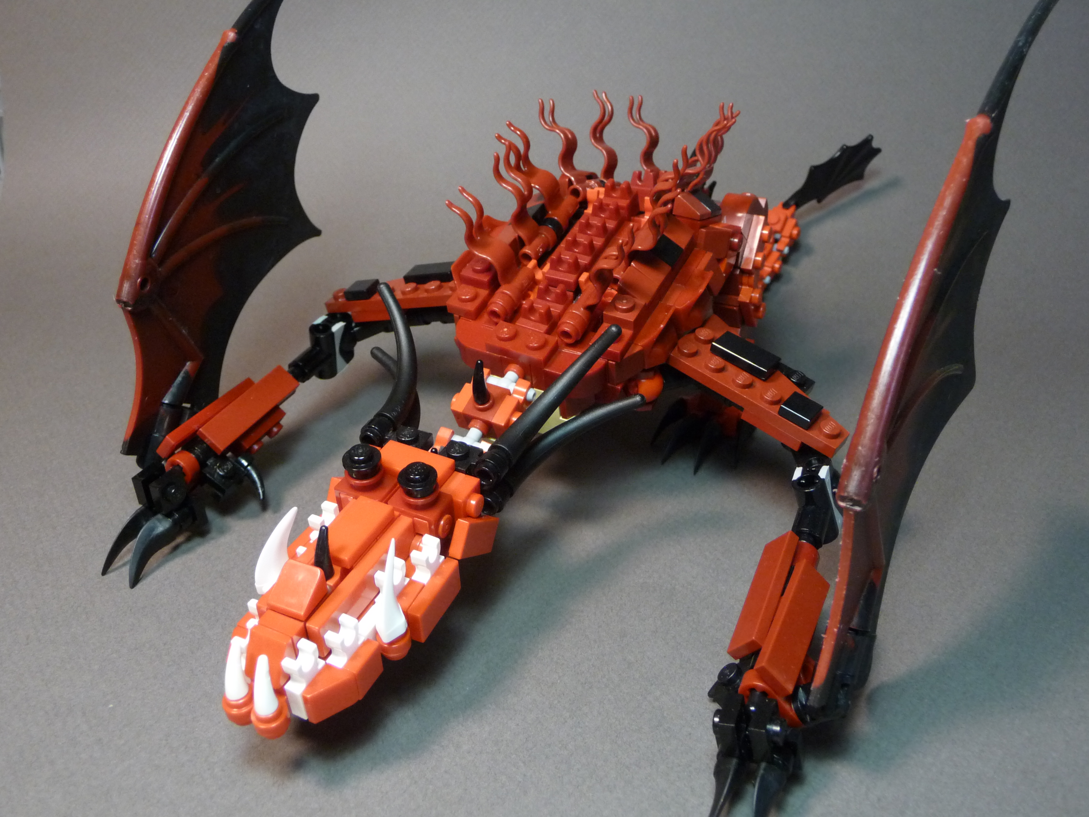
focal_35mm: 32
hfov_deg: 56.8
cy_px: 408
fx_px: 1007
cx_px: 544
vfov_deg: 44.2
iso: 320
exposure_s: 1/30
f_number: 3.5
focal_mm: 5.3
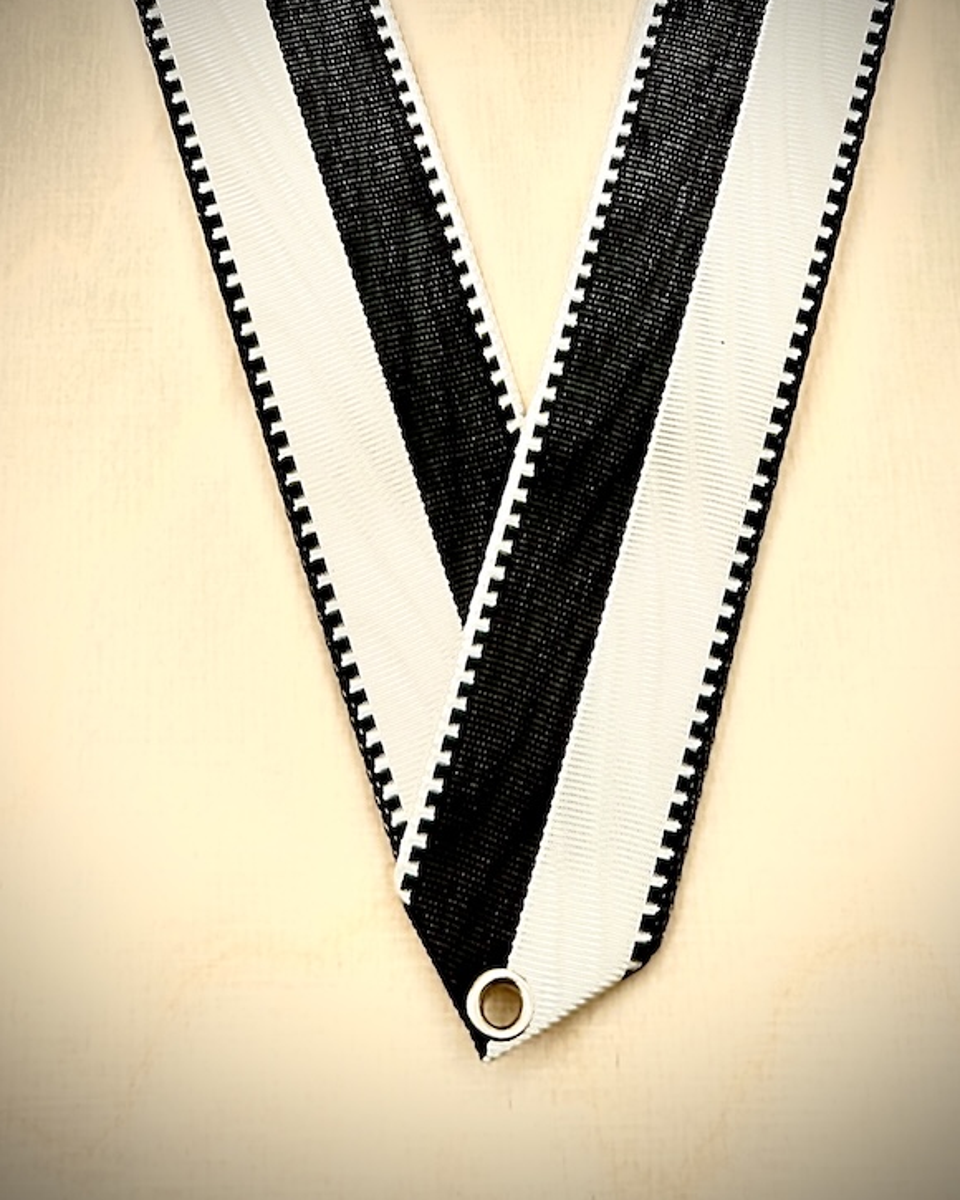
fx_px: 994
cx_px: 490
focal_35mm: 28
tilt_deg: -66.8
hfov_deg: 51.5
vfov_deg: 62.1
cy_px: 545
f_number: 1.5
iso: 32
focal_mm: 5.7
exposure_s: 1/118
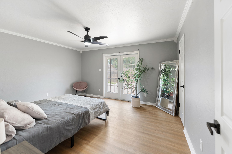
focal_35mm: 14
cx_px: 116
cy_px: 77
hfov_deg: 104.3
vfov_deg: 81.2
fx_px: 90
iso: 100
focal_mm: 14
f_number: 2.8
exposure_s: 1/10
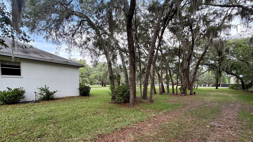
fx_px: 107
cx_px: 121
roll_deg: +0.1
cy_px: 90
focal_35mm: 16
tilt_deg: -3.4
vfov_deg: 66.0
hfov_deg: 99.3
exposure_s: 1/148
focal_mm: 2.22
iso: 64
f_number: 2.2
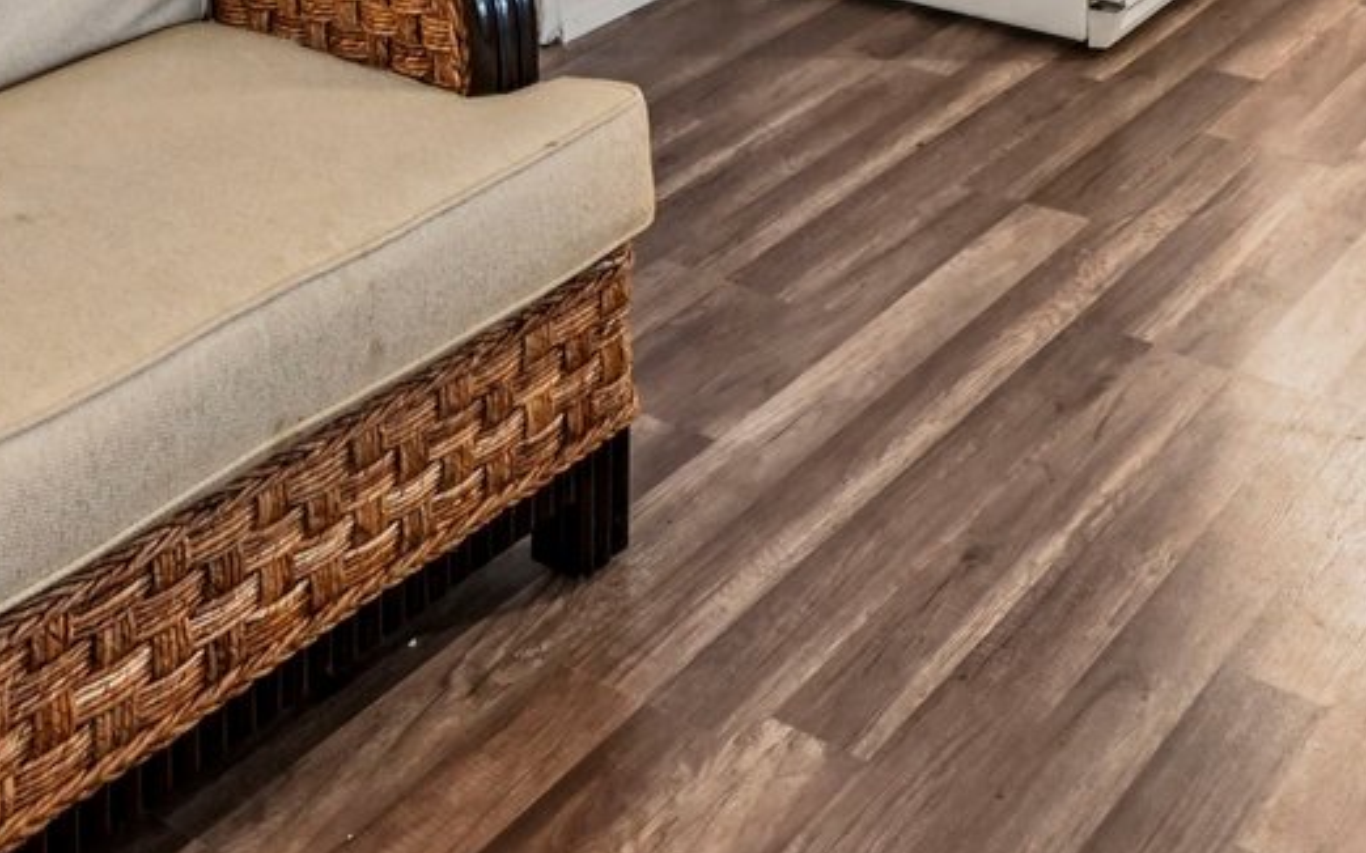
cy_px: -771
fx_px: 2084
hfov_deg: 34.9
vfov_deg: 17.6
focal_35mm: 56
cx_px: 1136
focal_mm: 14
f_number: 8
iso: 2000
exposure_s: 1/20
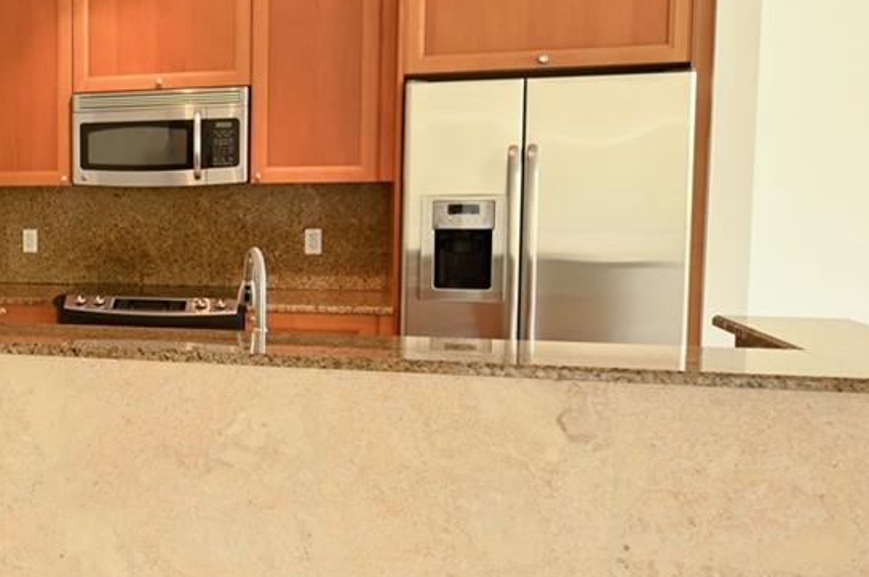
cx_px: -185
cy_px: 271
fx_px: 1205
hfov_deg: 32.4
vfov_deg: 26.9
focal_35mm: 50
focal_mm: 17
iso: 160
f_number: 2.8
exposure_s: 1/50
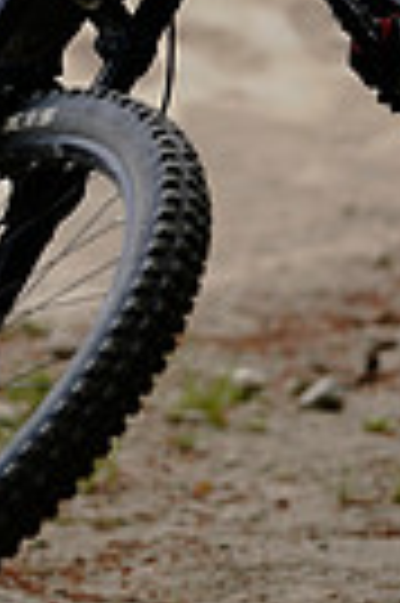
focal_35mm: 238
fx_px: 3977
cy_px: -176
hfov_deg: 5.7
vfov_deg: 8.5
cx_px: 4
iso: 400
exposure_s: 1/1600
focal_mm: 71
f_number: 2.8
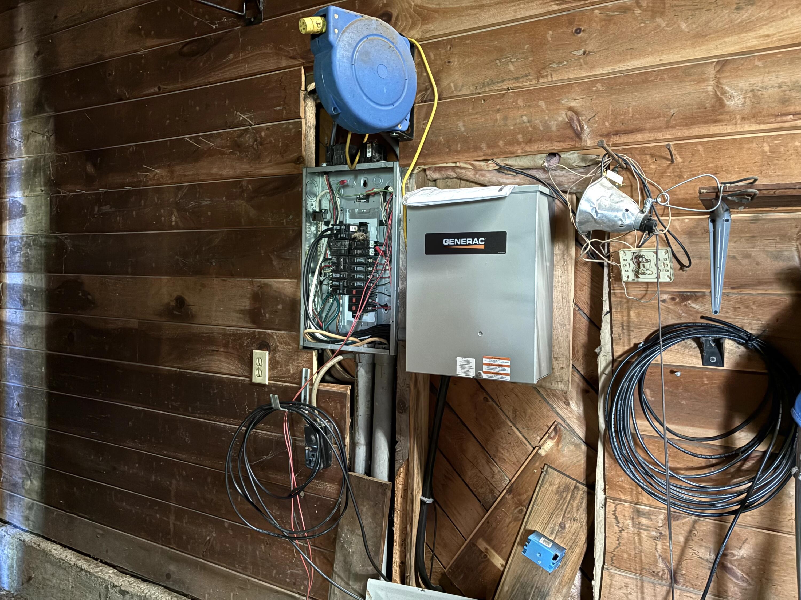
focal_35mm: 26
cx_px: 400
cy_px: 300
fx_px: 602
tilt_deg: -1.0
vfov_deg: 53.1
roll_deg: -0.1
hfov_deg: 67.3
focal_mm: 5.96
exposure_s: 1/14
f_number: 1.6
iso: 640
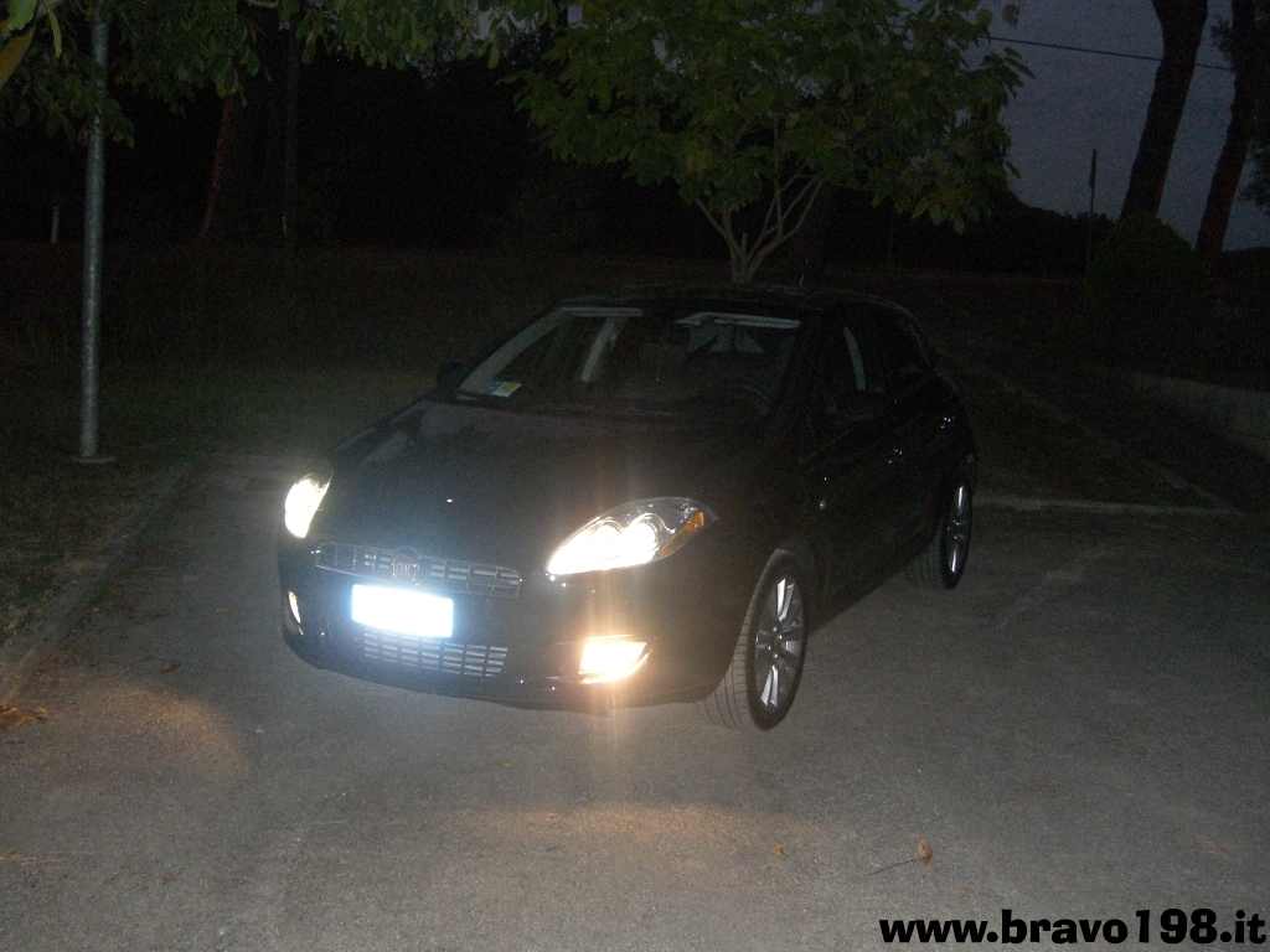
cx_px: 635
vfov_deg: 37.7
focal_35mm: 38
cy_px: 476
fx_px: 1394
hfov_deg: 49.0
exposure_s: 1/60
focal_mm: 7.9
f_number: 2.8
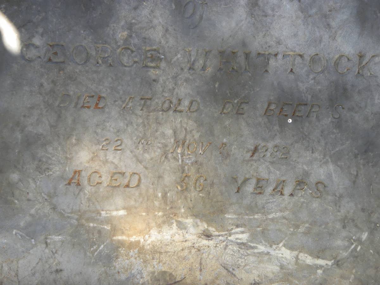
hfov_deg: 29.4
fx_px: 725
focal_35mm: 66
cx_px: 190
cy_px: 142
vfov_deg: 22.3
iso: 169
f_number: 3.5
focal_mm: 11.8
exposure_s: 1/72.5
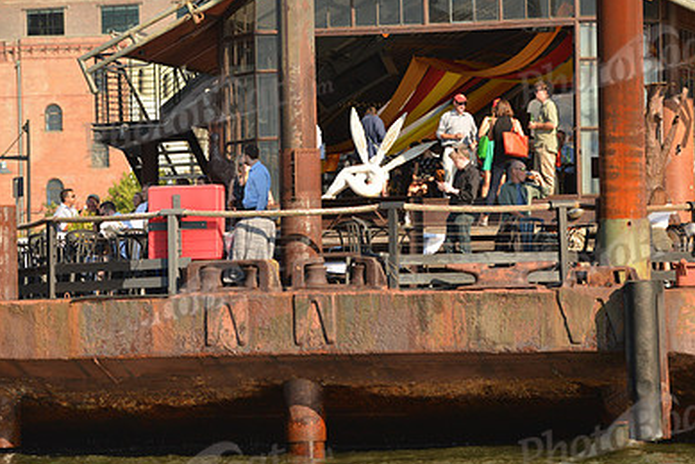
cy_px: 179
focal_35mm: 167
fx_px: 3226
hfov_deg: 12.3
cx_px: 427
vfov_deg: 8.2
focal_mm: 112
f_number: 3.2
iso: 400
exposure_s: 1/1250
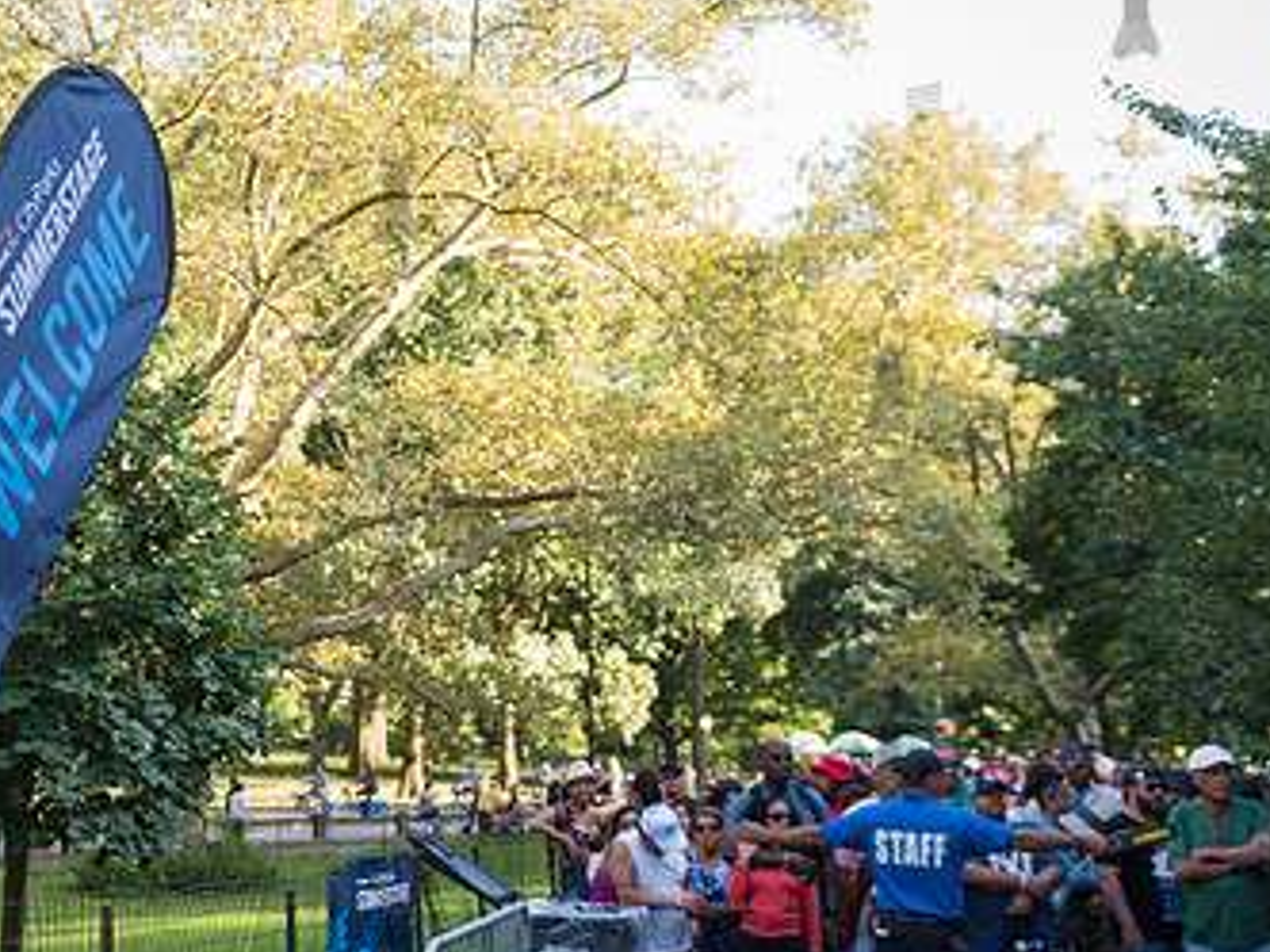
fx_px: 1724
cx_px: 394
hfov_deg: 39.8
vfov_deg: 30.8
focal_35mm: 47
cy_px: 545
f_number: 3.2
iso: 200
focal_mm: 28
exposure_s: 1/160
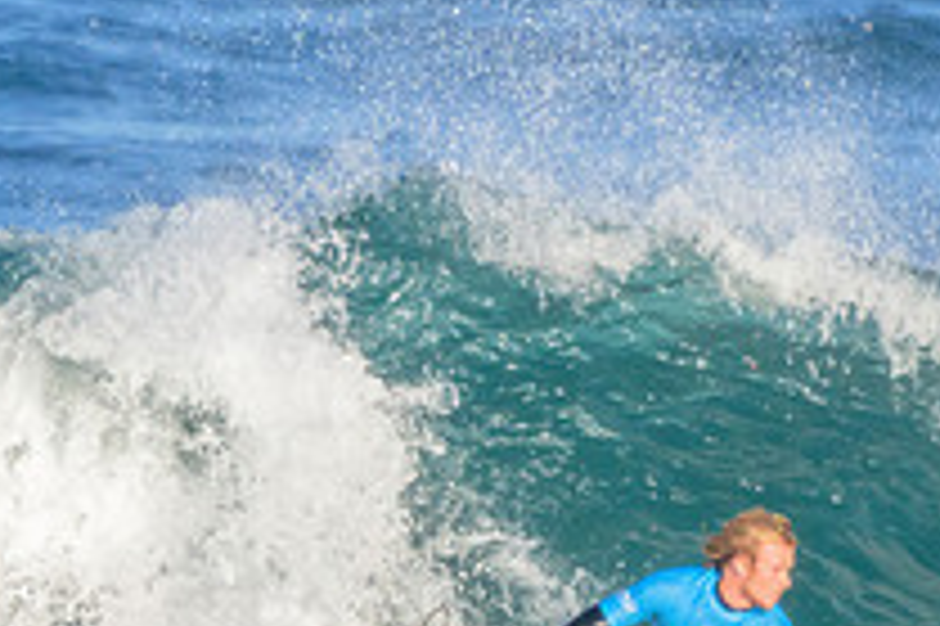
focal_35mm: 2908
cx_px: 706
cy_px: 751
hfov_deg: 0.7
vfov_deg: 0.5
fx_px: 75869
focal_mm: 900
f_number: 11
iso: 2500
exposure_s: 1/3200
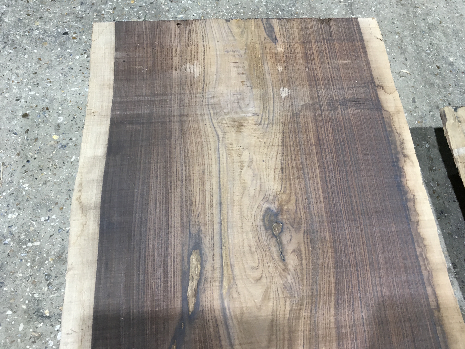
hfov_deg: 61.7
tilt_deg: -65.2
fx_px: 390
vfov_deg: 48.2
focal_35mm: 29
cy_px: 174
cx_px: 232
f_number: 2.2
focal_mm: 4.15
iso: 80
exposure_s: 1/33
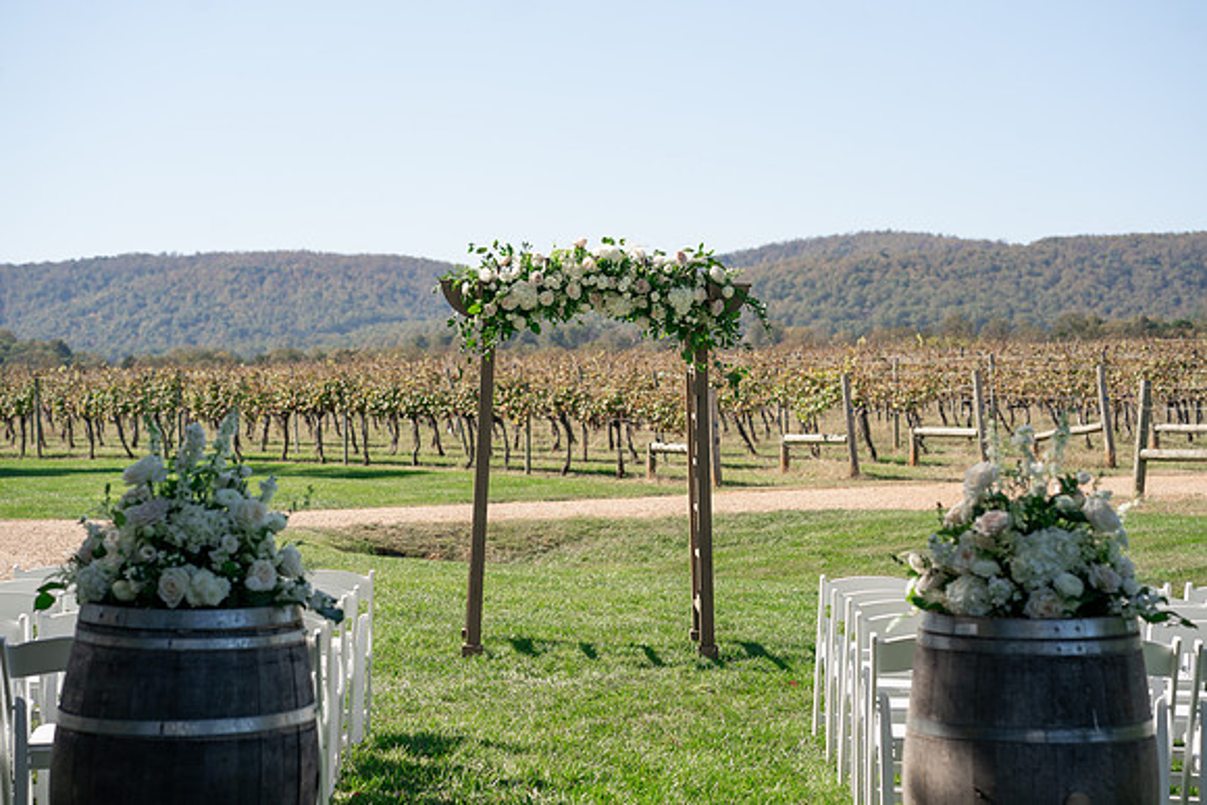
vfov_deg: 15.8
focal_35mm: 87
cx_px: 614
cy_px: 394
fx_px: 2908
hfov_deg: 23.4
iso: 100
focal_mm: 85
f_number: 4.5
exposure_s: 1/500
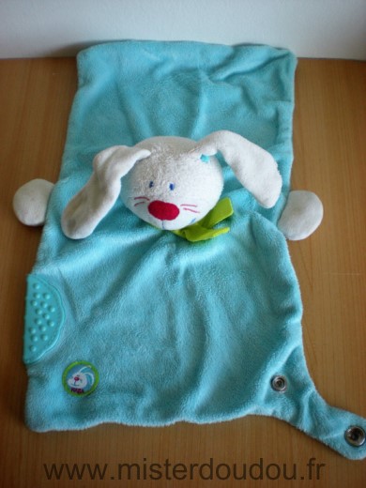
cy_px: 244
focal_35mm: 38
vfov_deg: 49.0
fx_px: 536
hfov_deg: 37.7
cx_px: 183
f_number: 3.1
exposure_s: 1/55
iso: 173
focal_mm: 6.3
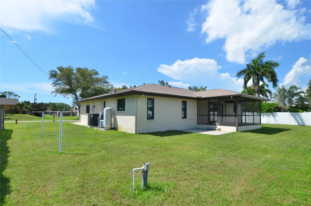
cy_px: 103
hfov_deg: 53.2
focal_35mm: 36
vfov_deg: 36.7
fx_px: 310
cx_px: 156
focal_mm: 24
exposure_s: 1/320
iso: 100
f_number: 9
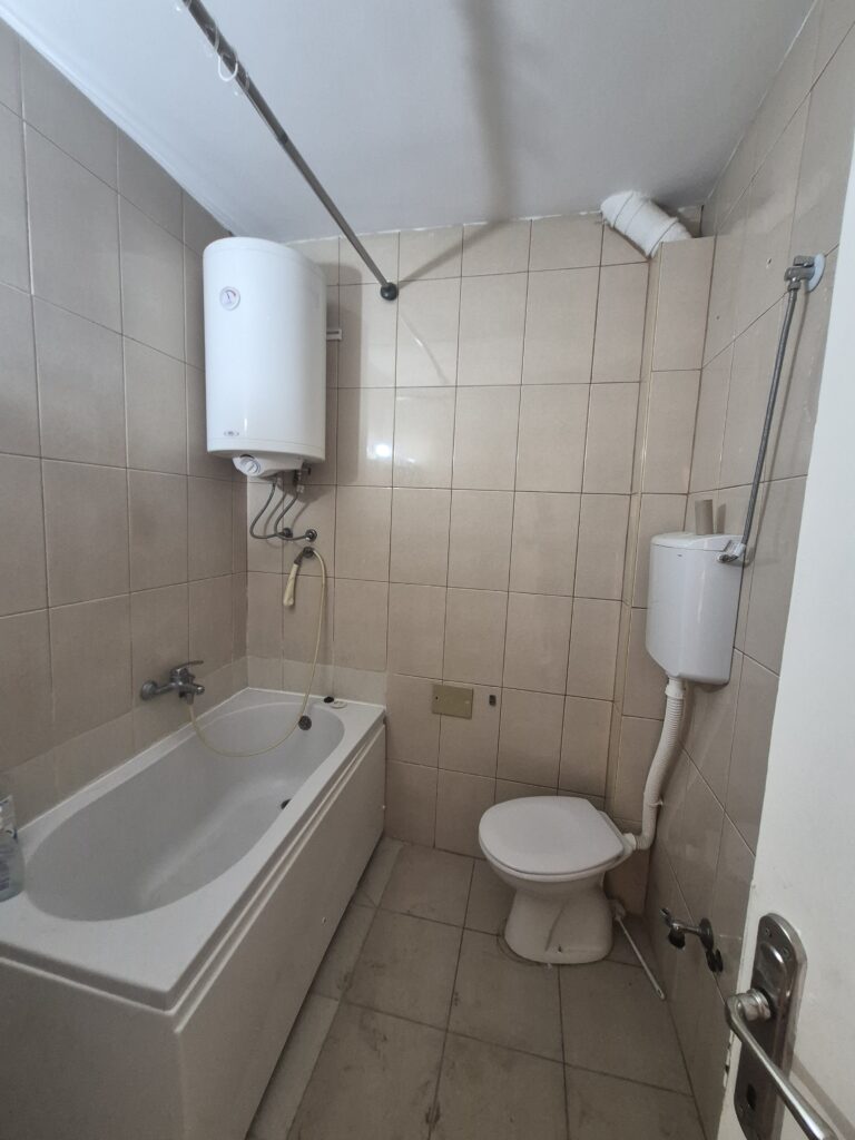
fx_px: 428
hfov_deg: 89.9
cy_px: 570
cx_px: 428
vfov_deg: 106.2
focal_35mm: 13
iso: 500
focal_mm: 1.74
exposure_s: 1/50
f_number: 2.2
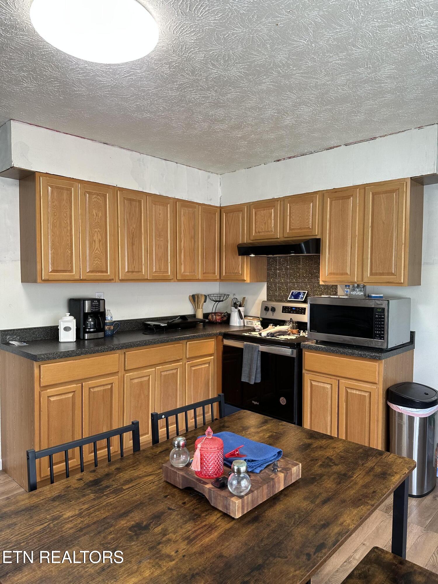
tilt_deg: -2.1
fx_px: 405
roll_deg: -0.8
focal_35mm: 24
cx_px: 219
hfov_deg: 56.8
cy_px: 292
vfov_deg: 71.6
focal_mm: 6.86
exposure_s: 1/60
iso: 125
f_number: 1.78
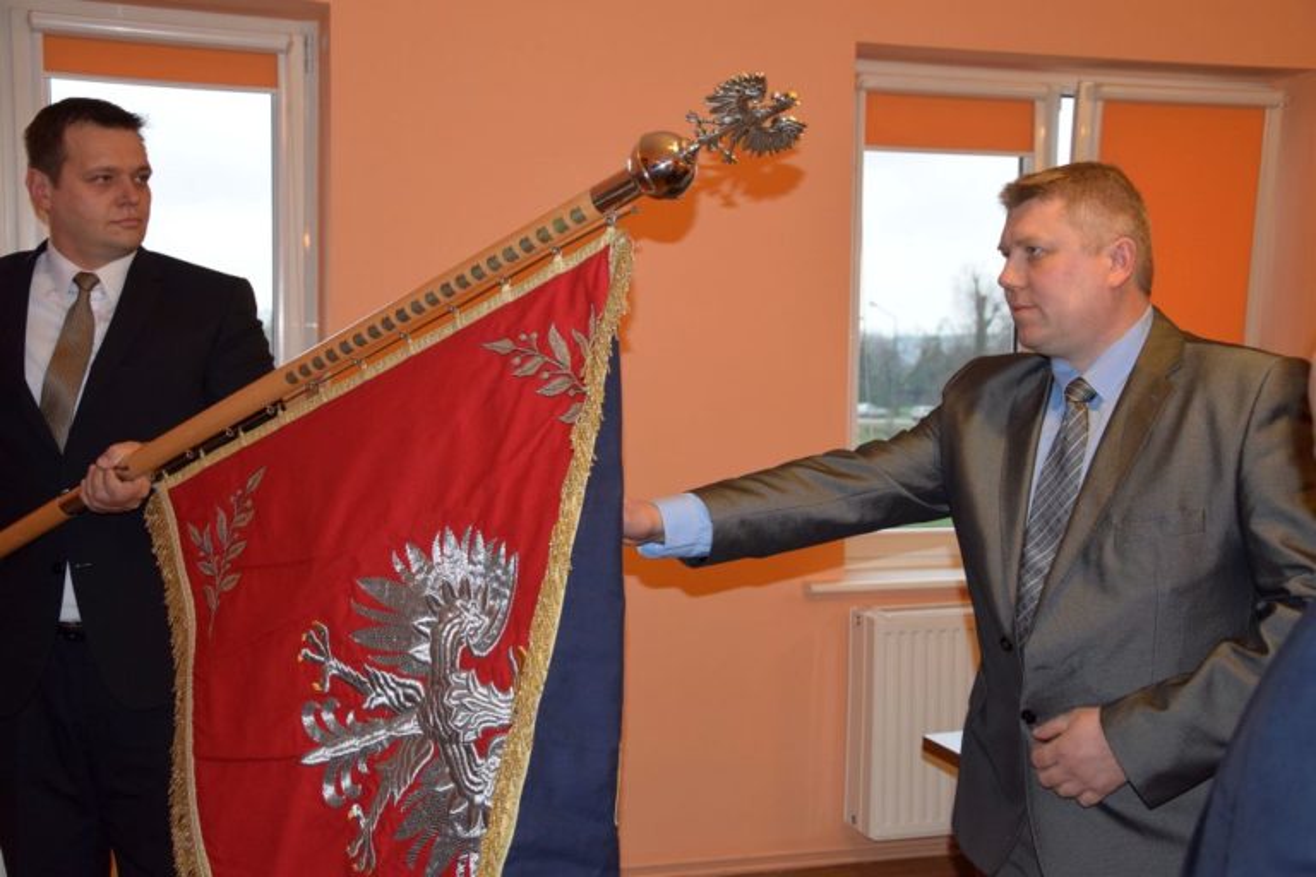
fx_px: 1645
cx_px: 658
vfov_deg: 29.9
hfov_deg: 43.6
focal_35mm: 45
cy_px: 438
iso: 1000
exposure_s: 1/60
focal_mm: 30
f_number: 4.2
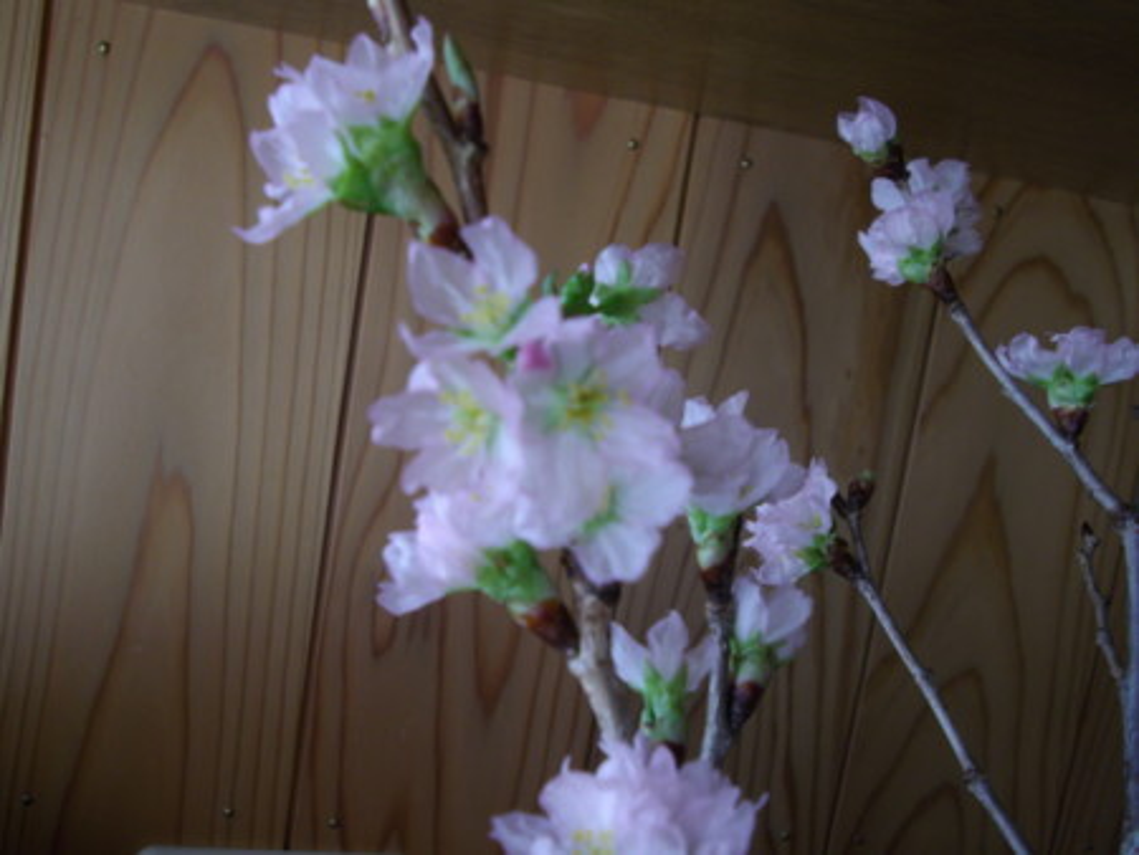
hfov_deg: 56.8
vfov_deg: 44.2
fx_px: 1053
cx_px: 570
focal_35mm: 32
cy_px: 428
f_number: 3.5
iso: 112
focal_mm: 5.8
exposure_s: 1/50
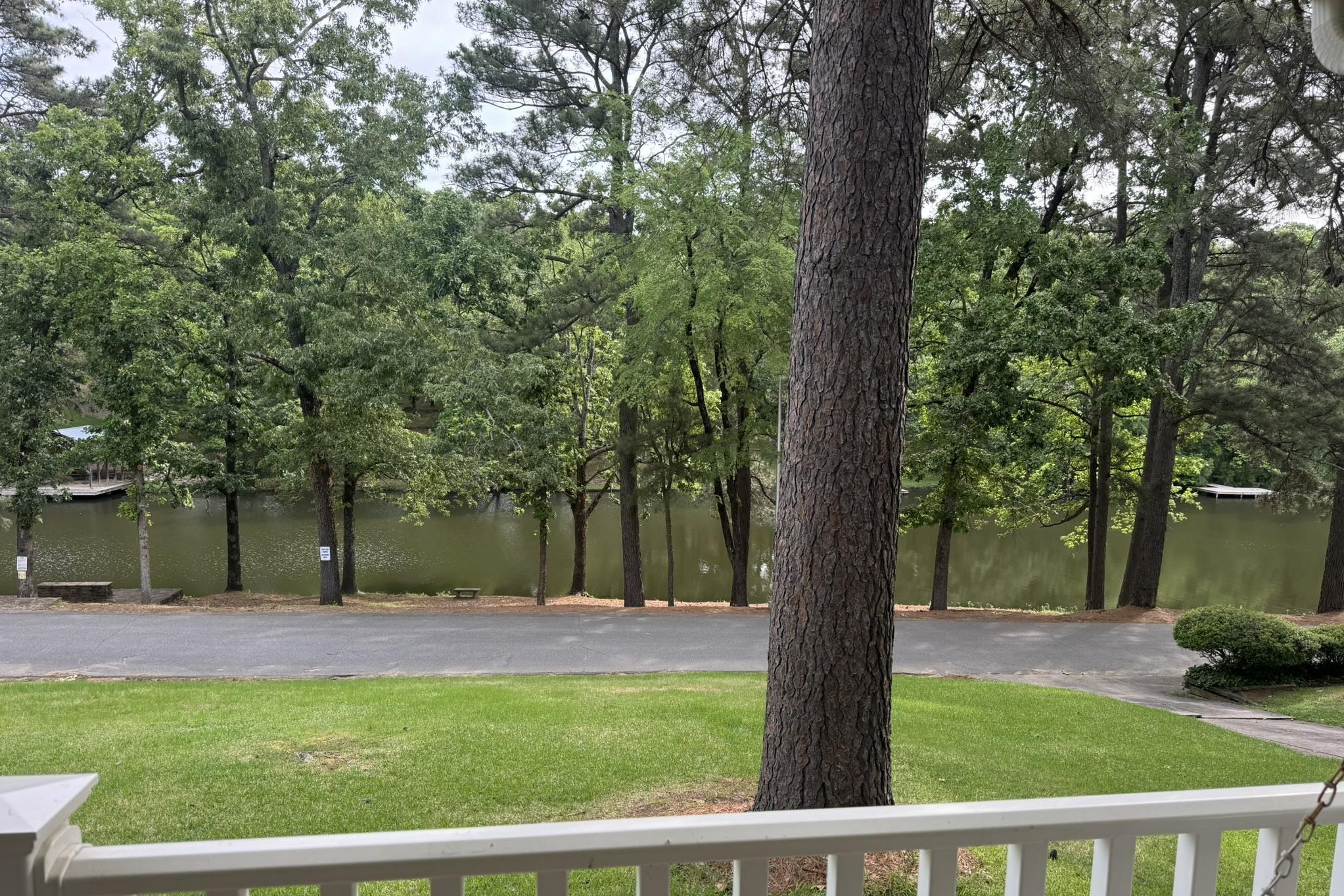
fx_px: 933
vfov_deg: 51.2
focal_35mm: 25
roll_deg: -0.9
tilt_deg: -7.6
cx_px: 672
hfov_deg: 71.5
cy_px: 491
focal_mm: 6.76
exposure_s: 1/484
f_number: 1.78
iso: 80
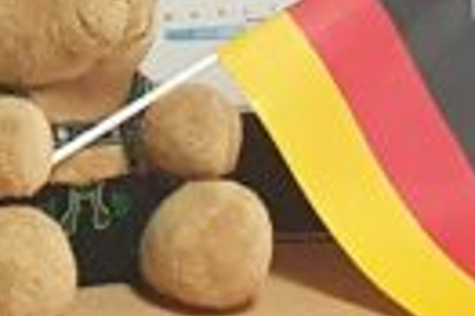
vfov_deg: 5.9
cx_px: -479
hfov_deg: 9.1
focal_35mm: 212
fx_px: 2794
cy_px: -701
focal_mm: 4.32
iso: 640
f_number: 2.4
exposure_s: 1/50
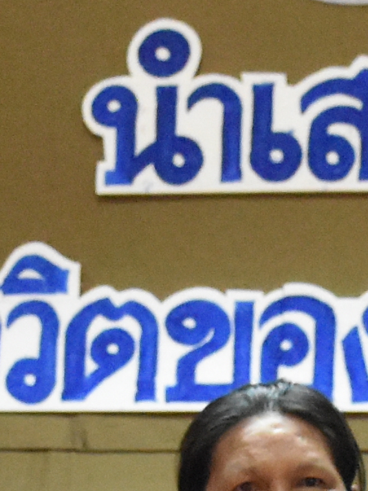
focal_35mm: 251
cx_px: 429
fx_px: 3556
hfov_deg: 5.9
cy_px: 714
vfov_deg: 7.8
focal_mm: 22
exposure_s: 1/60
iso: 4500
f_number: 3.5
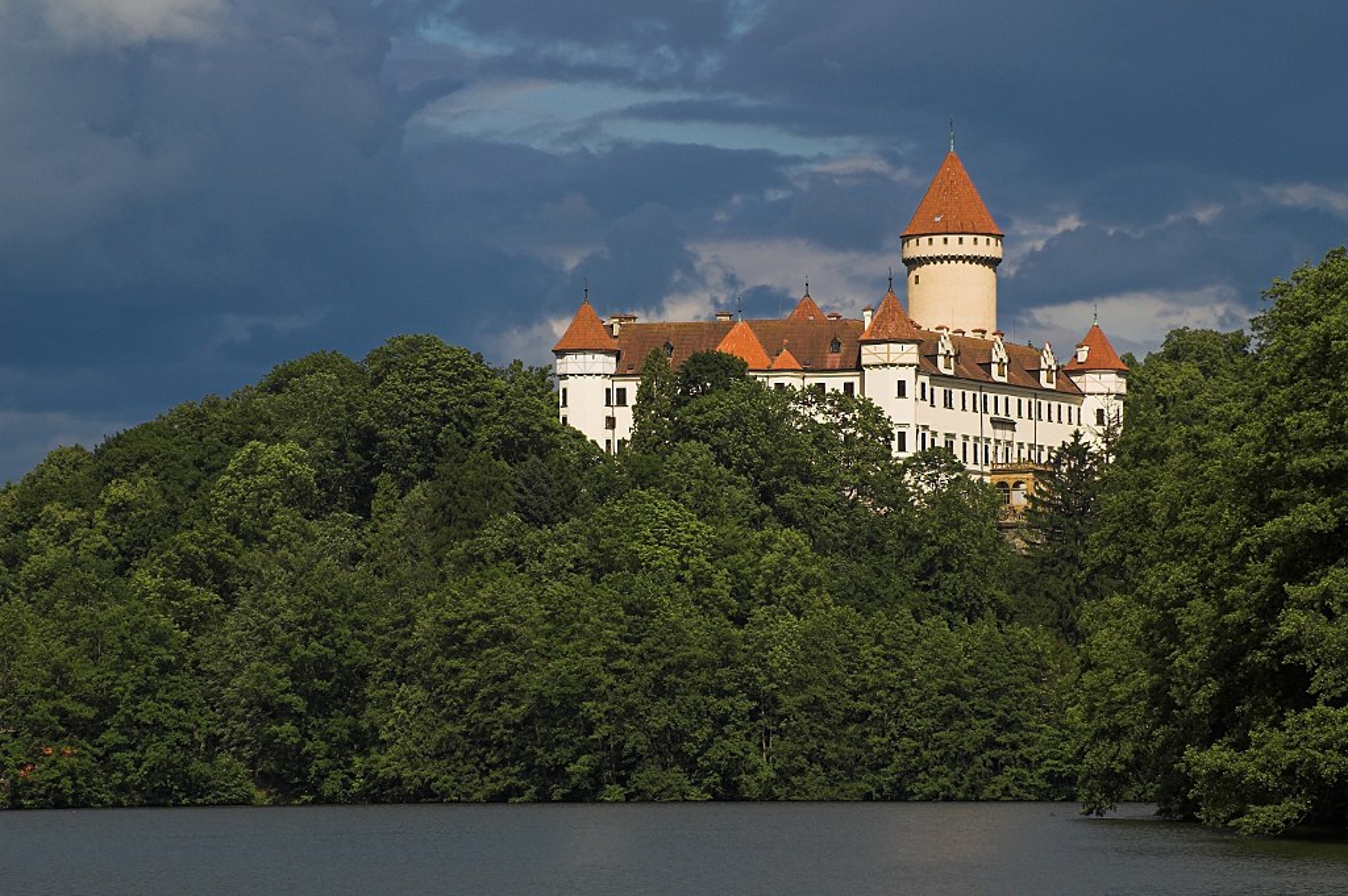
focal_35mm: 180
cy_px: 448
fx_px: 6734
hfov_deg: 11.4
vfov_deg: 7.6
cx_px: 674
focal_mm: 120
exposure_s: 1/500
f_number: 9
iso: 100
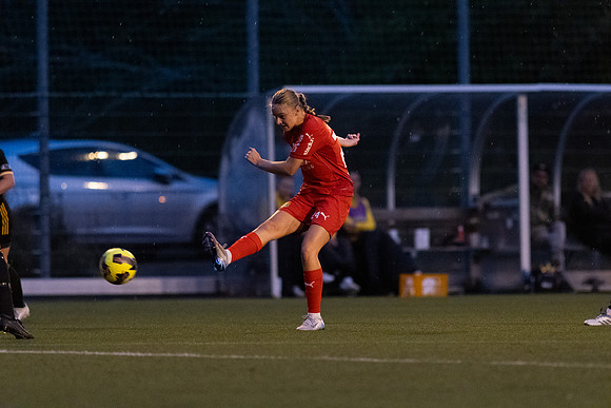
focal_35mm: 450
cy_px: 204
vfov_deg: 3.1
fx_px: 7639
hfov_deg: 4.6
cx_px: 306
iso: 8000
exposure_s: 1/640
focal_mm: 300
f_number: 3.2
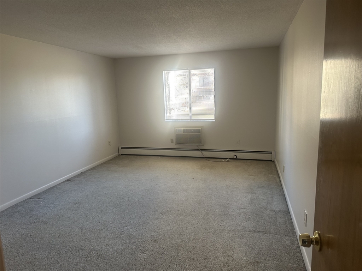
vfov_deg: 56.8
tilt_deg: -9.7
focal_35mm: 24
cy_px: 136
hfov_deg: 71.6
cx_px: 181
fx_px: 251
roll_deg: +1.7
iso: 125
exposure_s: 1/60
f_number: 1.78
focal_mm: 6.86
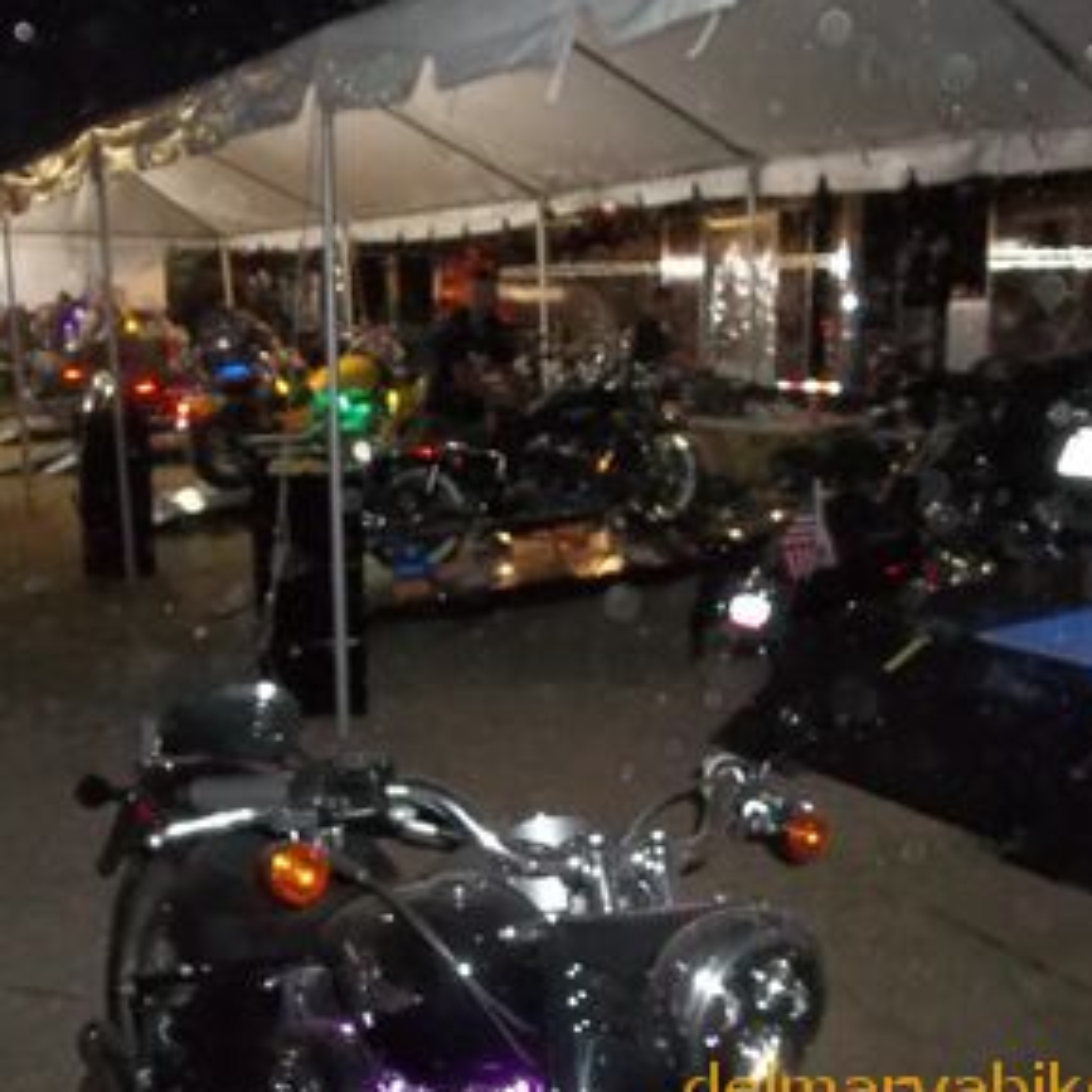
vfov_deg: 49.7
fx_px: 1178
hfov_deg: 49.7
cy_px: 555
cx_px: 605
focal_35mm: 33
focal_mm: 4.9
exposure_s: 1/30
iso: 320
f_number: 3.5
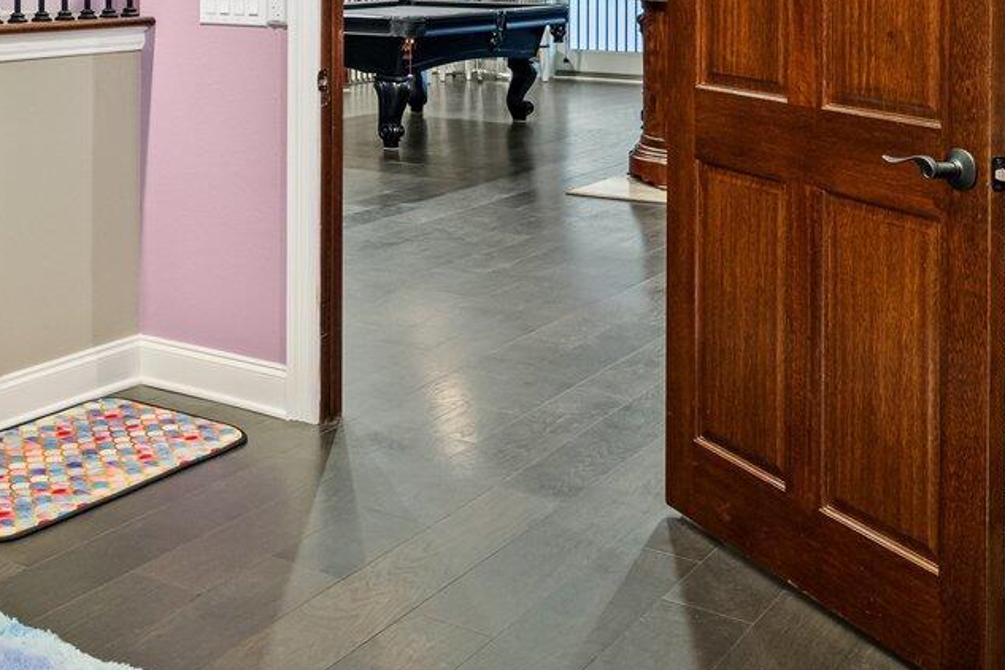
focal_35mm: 55
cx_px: -8
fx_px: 1535
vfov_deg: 23.3
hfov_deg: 33.1
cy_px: -44
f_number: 7.1
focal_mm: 17
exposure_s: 1/1.25
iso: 1600
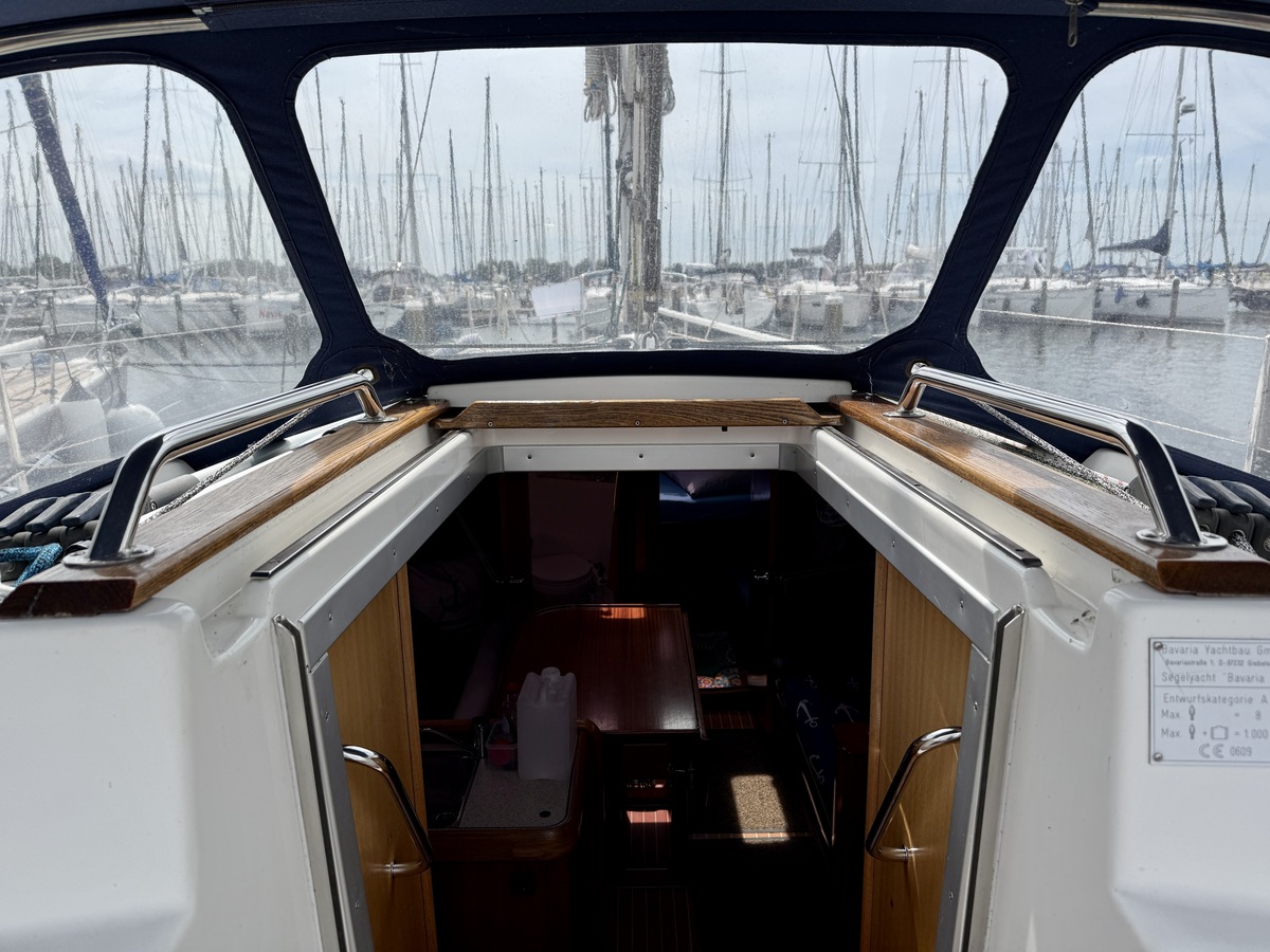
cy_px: 476
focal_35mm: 24
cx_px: 635
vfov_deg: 56.8
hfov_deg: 71.6
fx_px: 881
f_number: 1.78
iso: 80
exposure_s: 1/5319
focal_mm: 6.76
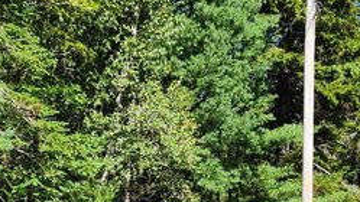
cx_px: 107
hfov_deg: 20.6
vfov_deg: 11.7
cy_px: 172
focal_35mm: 103
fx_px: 983
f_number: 1.8
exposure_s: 1/750
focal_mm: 6.4
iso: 12
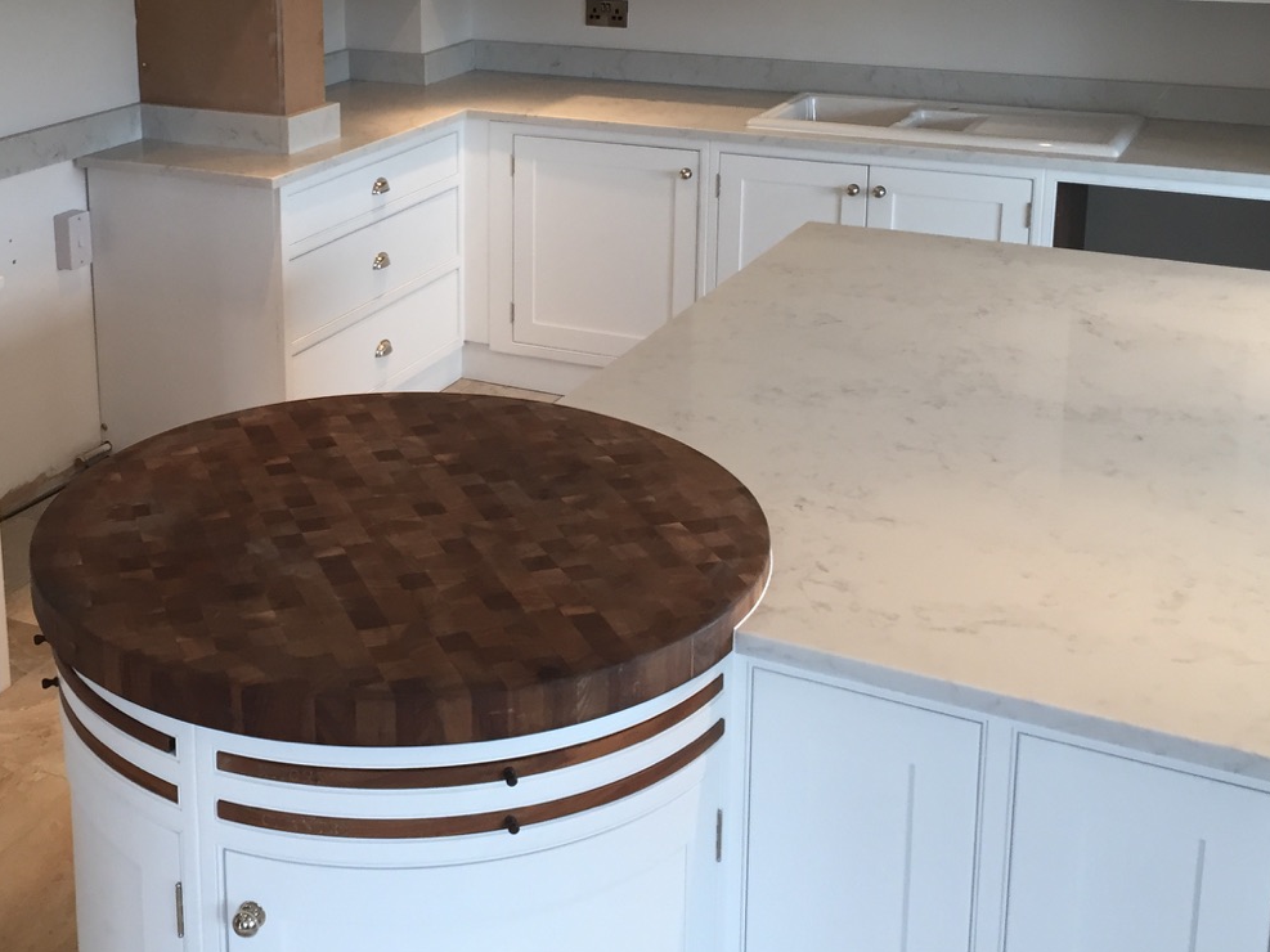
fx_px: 1724
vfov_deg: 30.2
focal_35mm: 47
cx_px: 430
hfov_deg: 40.0
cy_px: 196
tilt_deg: -11.7
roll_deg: +2.7
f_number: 2.2
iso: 32
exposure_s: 1/33
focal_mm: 4.15
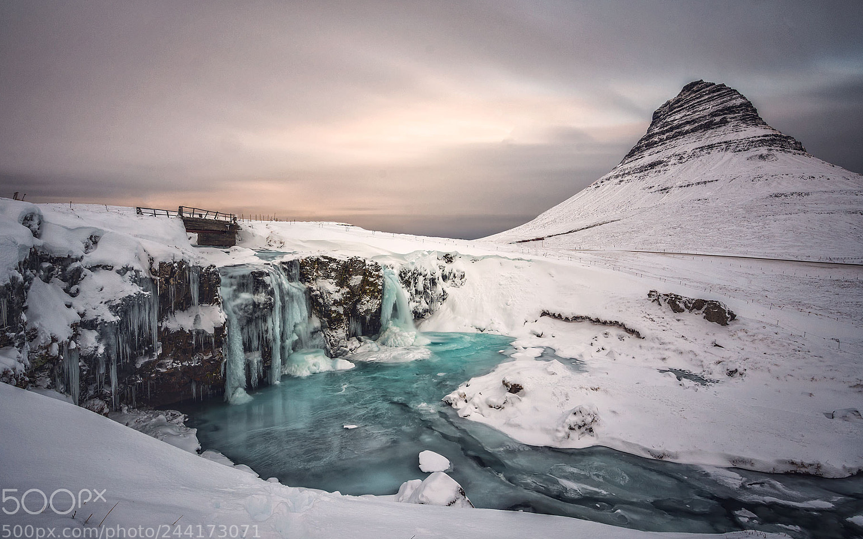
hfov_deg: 92.6
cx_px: 417
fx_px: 412
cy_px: 276
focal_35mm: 18
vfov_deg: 66.4
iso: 100
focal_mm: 11
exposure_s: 92
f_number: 11
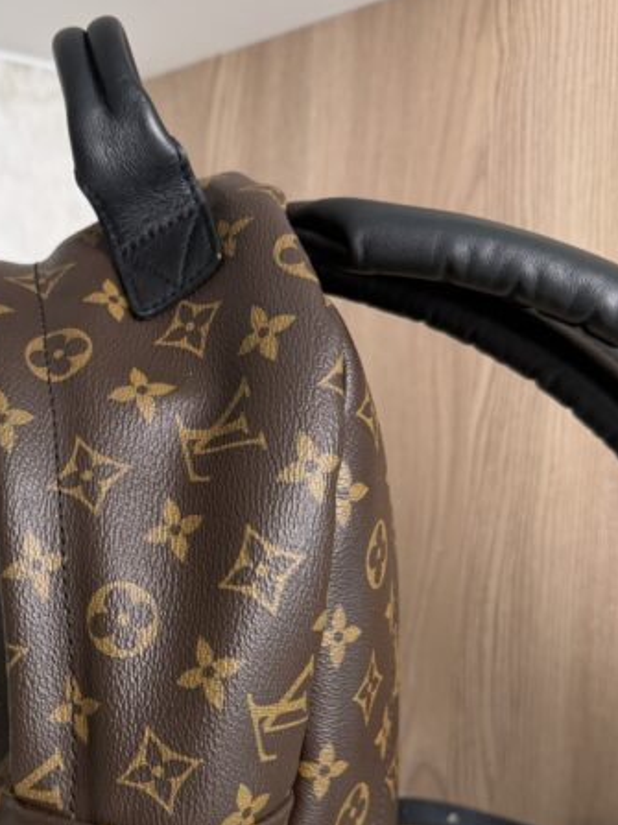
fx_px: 1024
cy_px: 604
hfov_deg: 32.8
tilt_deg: -10.9
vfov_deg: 42.7
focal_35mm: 43
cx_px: 144
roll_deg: -0.5
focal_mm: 6.76
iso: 160
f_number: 1.78
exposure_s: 1/120
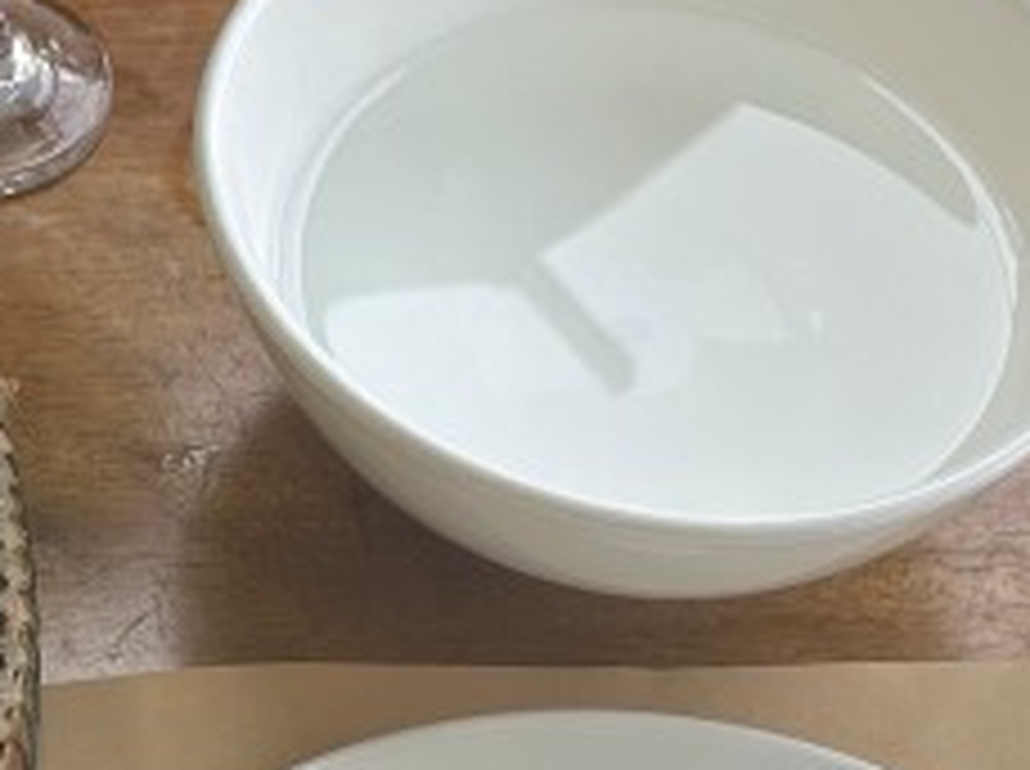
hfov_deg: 18.5
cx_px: 130
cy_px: 630
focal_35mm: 105
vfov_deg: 14.0
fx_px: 3119
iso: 80
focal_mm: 6.86
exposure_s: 1/417
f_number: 1.78
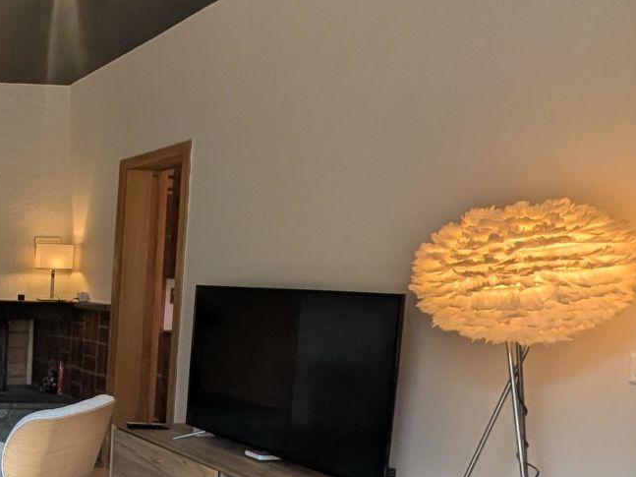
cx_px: -188
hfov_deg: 34.7
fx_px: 698
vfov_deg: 37.1
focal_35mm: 38
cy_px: 337
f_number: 1.7
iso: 39
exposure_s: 1/241
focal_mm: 2.02
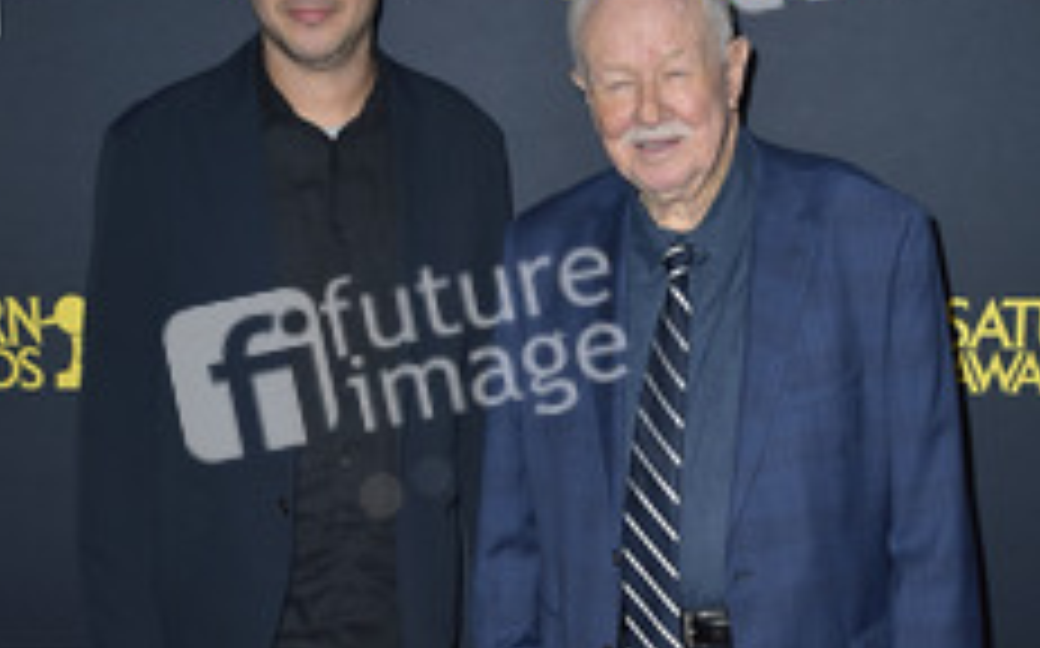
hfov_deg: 34.0
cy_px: 580
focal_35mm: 60
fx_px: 1699
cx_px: 529
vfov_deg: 21.1
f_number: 6.3
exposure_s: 1/250
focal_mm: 34
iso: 250
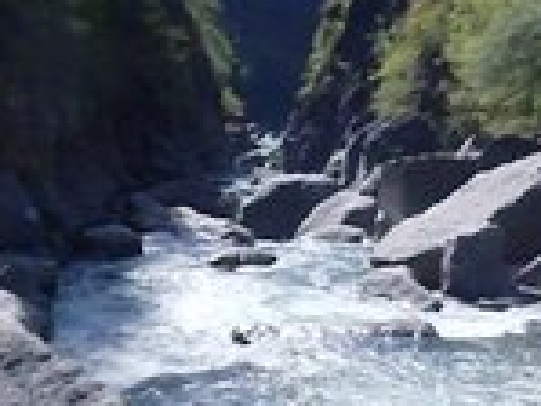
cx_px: 276
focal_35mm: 75
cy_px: 228
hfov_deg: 26.0
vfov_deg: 19.7
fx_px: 1173
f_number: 10
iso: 800
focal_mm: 5
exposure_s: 1/640
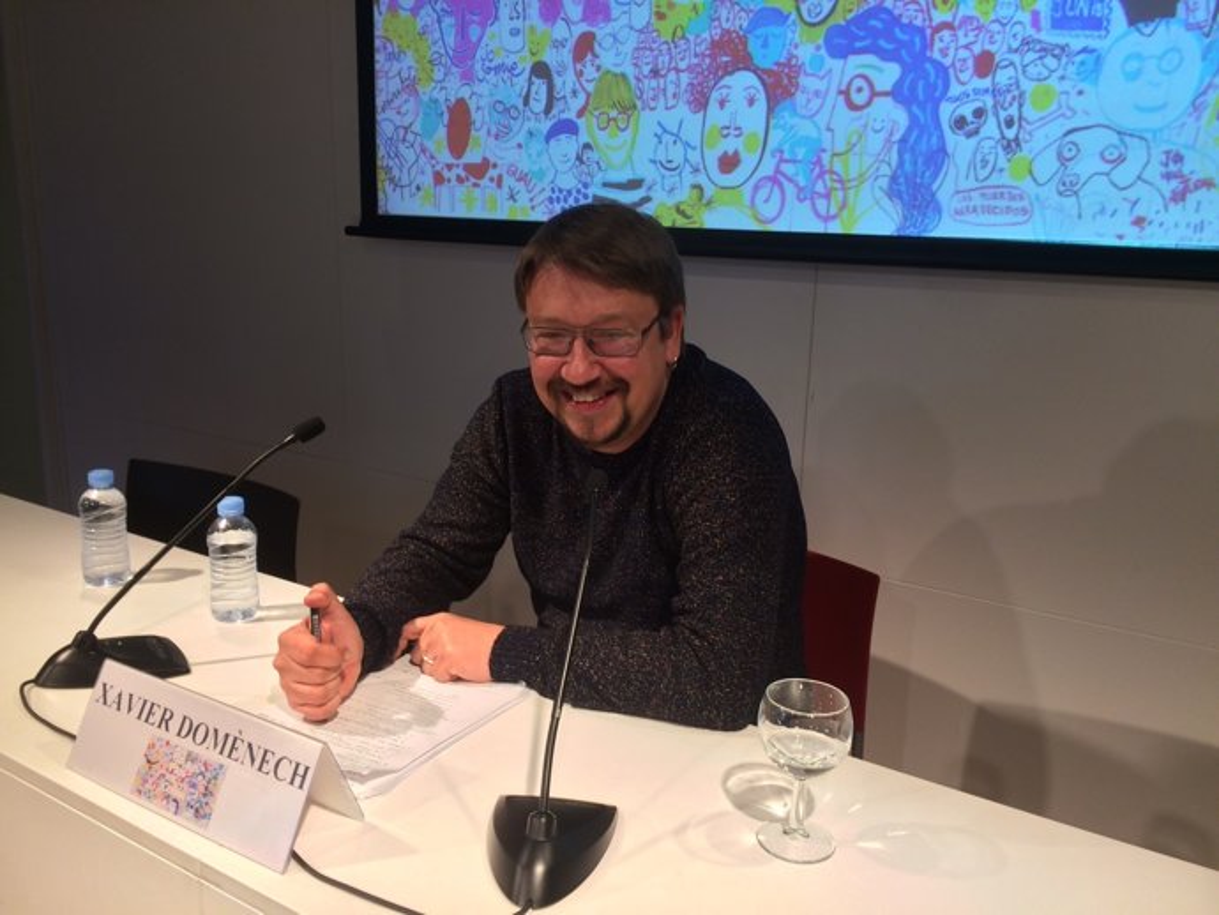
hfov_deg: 61.6
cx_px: 610
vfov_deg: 48.3
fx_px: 1022
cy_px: 458
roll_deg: -2.1
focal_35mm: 29
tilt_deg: -11.4
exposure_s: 1/100
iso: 50
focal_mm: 4.15
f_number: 2.2
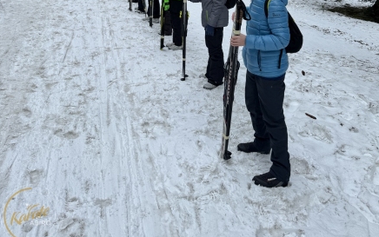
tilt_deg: -6.1
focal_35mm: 35
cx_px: 195
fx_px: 362
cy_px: -12
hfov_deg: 55.3
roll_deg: -1.9
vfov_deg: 32.7
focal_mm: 6.86
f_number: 1.78
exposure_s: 1/1261
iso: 80
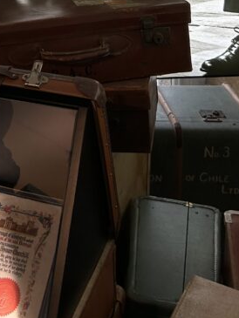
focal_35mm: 73
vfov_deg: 23.3
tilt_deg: -5.5
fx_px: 672
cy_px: -105
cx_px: 29
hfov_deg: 19.8
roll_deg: -1.0
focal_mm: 5.7
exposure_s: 1/120
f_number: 1.5
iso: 32
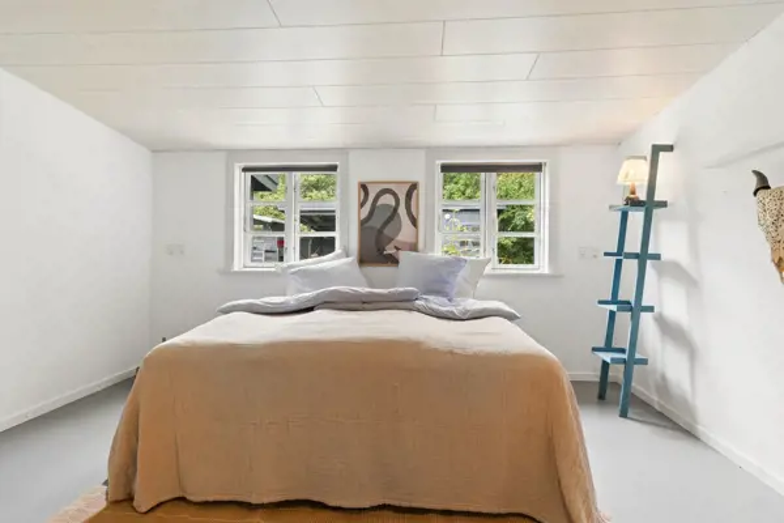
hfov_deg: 85.4
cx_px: 392
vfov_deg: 63.2
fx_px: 425
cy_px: 262
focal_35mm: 20
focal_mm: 13
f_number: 8
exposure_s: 1/4
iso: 200
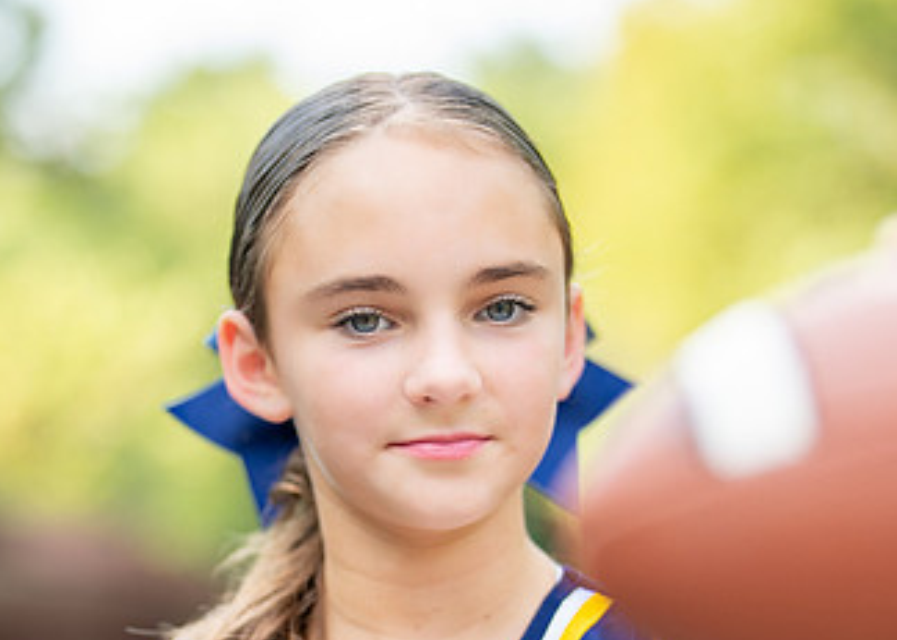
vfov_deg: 11.6
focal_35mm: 123
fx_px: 3132
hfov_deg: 16.3
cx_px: 422
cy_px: 498
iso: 100
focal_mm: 50
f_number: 1.2
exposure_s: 1/640
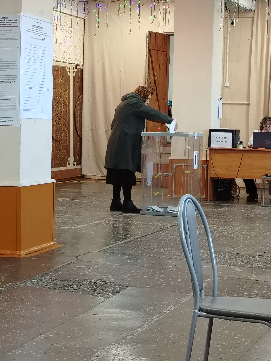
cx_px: 136
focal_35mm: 86
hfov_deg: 17.2
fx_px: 898
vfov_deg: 22.8
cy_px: 180
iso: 638
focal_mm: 5.25
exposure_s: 1/50
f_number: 1.75
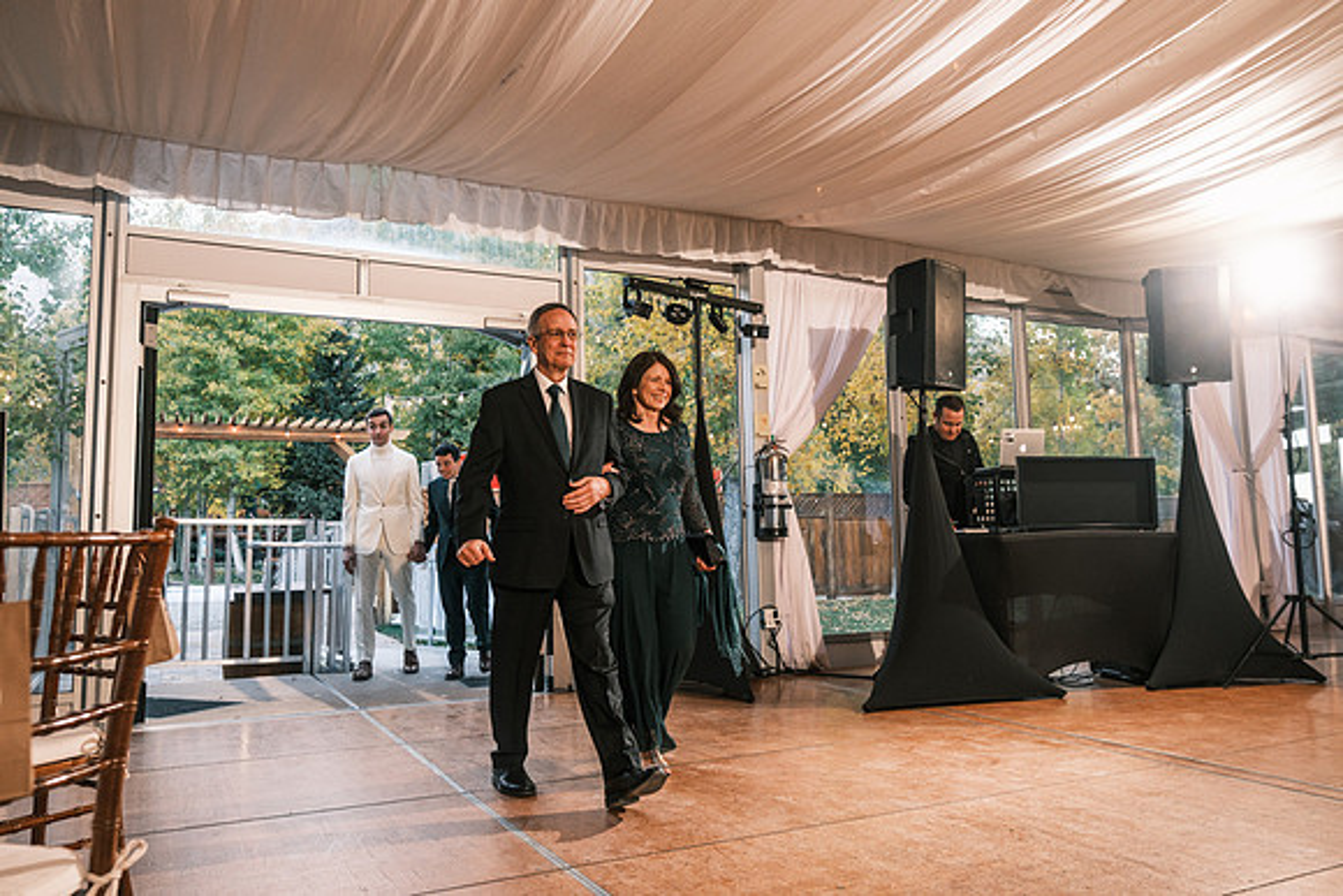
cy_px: 448
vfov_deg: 48.0
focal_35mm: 27
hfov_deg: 67.4
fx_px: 1007
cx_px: 672
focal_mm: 18
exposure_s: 1/250
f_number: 2.8
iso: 400
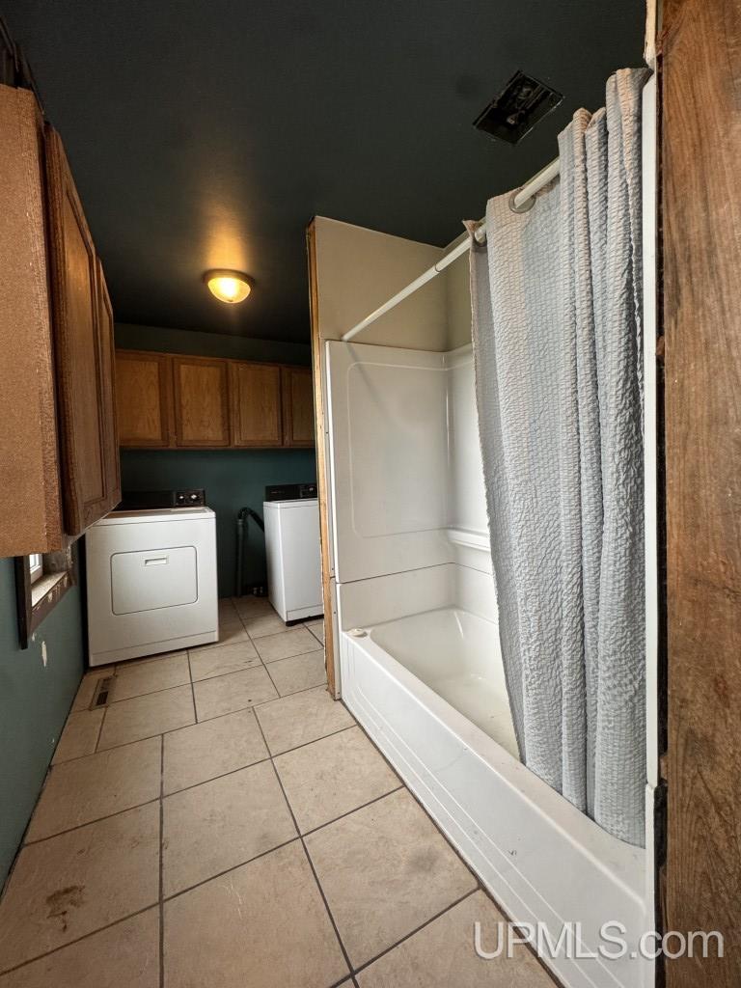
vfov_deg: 102.1
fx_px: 400
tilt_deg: -0.5
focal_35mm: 14
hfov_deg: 85.7
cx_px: 370
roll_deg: +2.1
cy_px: 494
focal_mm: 2.22
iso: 250
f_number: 2.2
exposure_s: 1/120
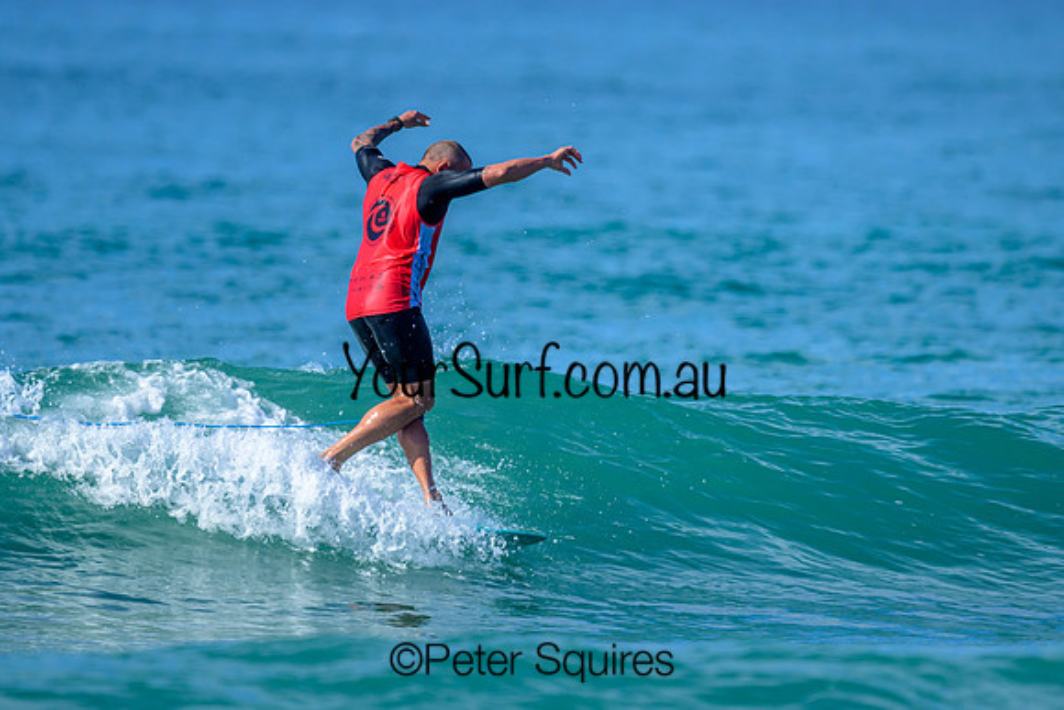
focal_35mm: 1100
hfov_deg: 1.9
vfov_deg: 1.3
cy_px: 266
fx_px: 32516
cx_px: 502
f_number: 6.3
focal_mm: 800
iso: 280
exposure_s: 1/2000
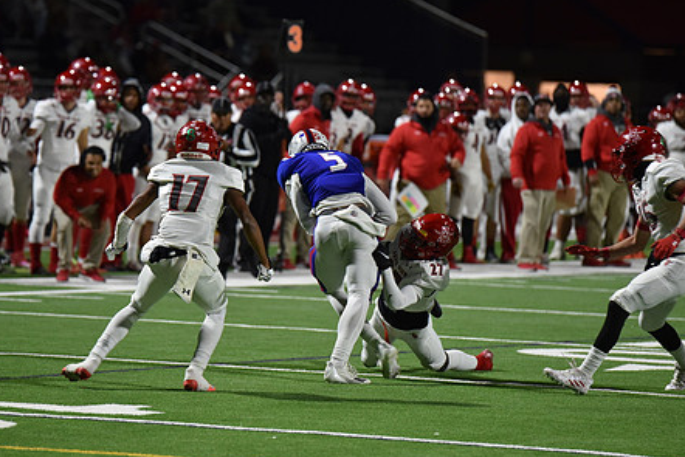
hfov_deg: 8.0
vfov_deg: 5.4
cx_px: 318
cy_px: 194
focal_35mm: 256
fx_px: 4872
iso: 2500
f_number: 2.8
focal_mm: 195
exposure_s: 1/500
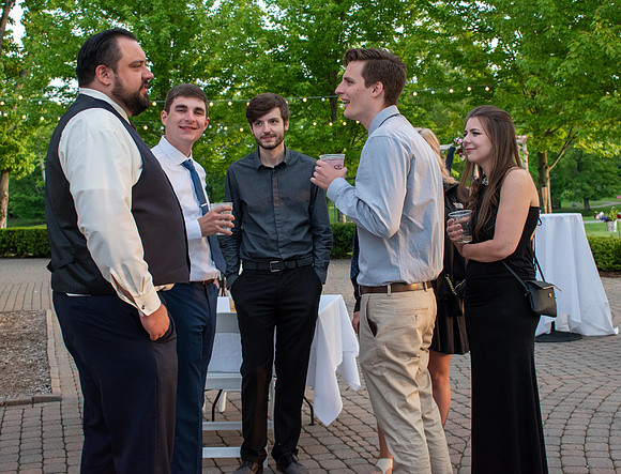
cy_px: 213
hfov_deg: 35.1
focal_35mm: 54
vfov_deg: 27.2
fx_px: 980
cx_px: 305
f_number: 5.6
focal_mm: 30
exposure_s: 1/125
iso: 640
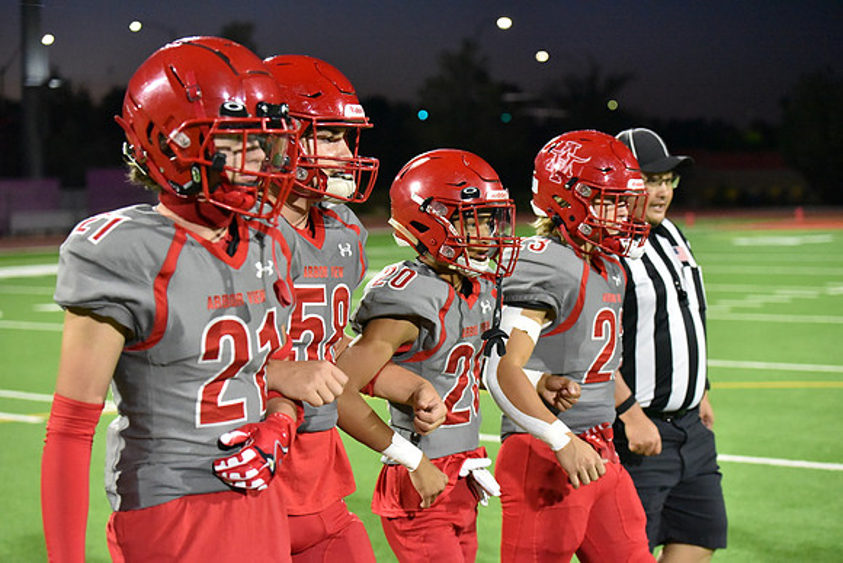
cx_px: 422
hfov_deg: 28.8
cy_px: 282
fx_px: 1639
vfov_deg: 19.5
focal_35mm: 70
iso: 12800
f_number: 2.8
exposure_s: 1/1000
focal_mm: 70
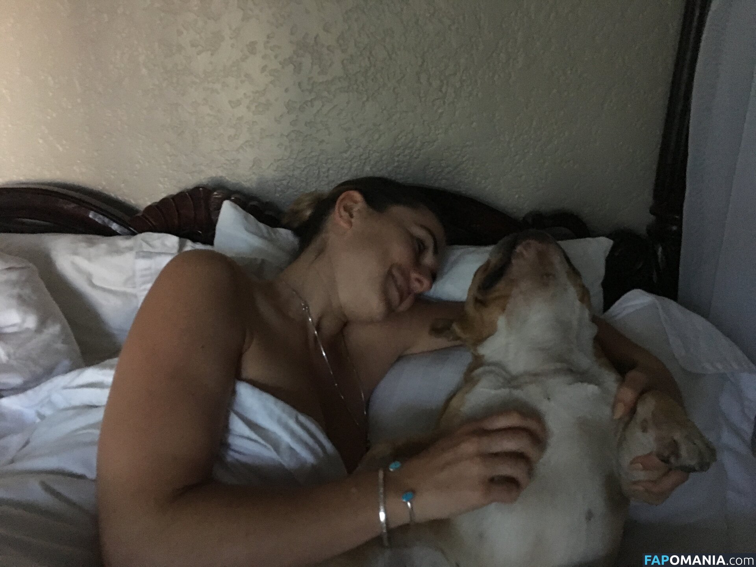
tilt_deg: -18.5
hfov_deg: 61.7
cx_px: 378
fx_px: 633
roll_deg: +0.9
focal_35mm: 29
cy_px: 284
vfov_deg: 48.2
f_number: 2.2
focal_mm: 4.15
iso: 320
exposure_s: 1/15
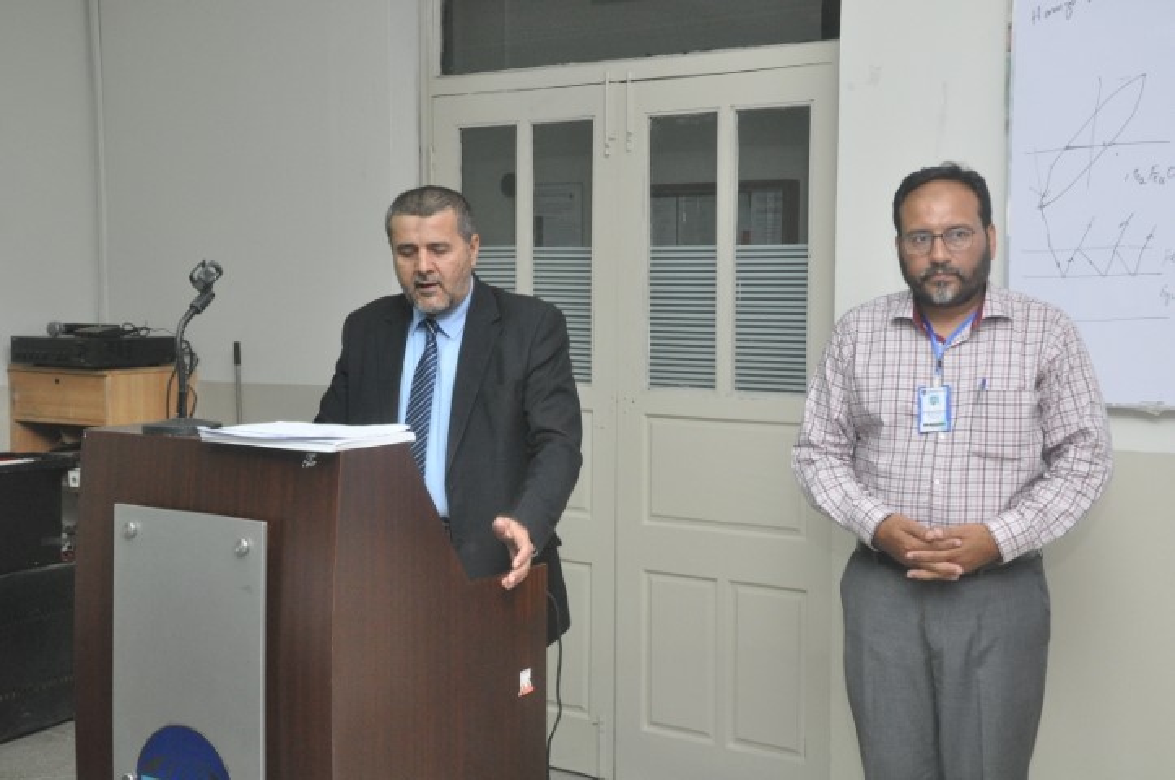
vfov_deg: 28.0
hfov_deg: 41.2
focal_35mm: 48
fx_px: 1565
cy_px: 390
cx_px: 588
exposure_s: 1/60
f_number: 7.1
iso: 2000
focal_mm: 32
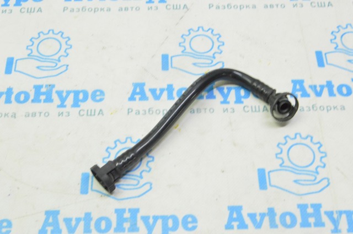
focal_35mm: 52
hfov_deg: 37.9
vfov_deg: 25.7
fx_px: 514
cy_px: 117
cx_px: 176
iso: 6400
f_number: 20
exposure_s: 1/20
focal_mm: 35
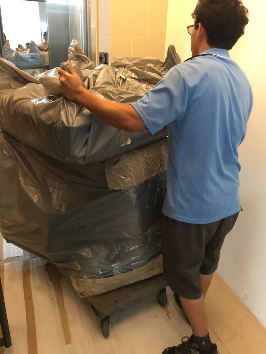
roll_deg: -3.0
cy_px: 177
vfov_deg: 61.7
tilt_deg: -21.6
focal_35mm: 29
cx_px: 133
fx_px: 297
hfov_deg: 48.2
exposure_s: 1/15
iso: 125
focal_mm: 4.15
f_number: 2.2
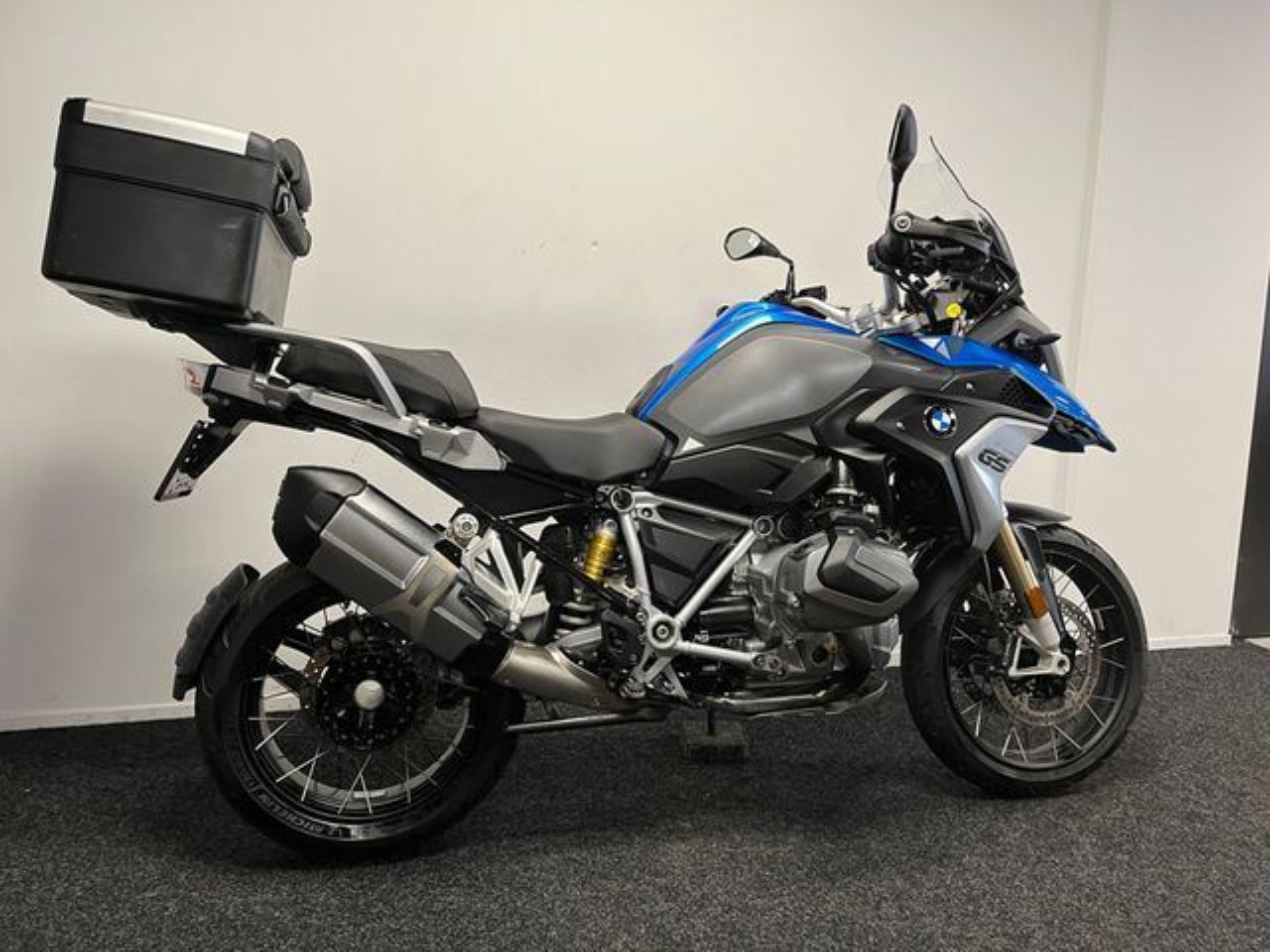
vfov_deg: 53.1
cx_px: 635
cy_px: 476
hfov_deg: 67.3
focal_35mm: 26
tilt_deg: -7.2
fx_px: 954
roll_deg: -1.6
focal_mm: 5.1
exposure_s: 1/50
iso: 80
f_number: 1.6
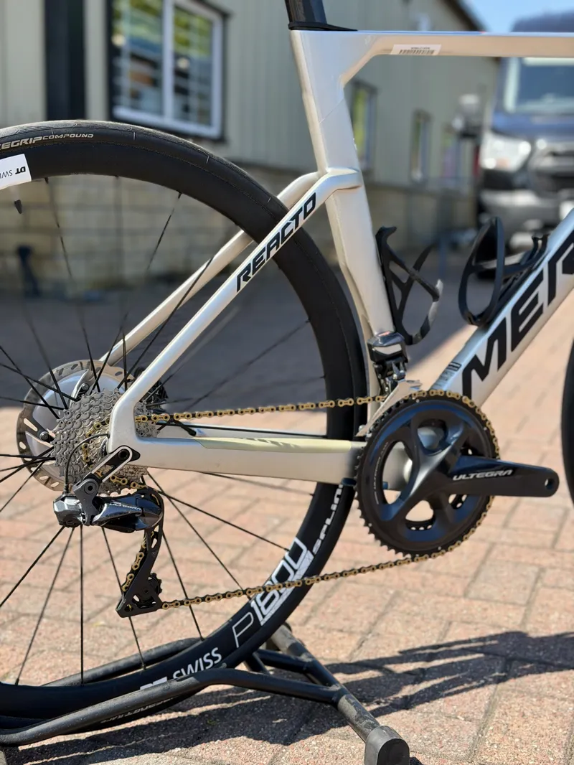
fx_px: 1061
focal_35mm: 48
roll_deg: -1.9
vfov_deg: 39.6
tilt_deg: -9.0
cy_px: 382
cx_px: 287
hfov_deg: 30.3
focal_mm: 6.76
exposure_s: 1/1980
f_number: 1.78
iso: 80
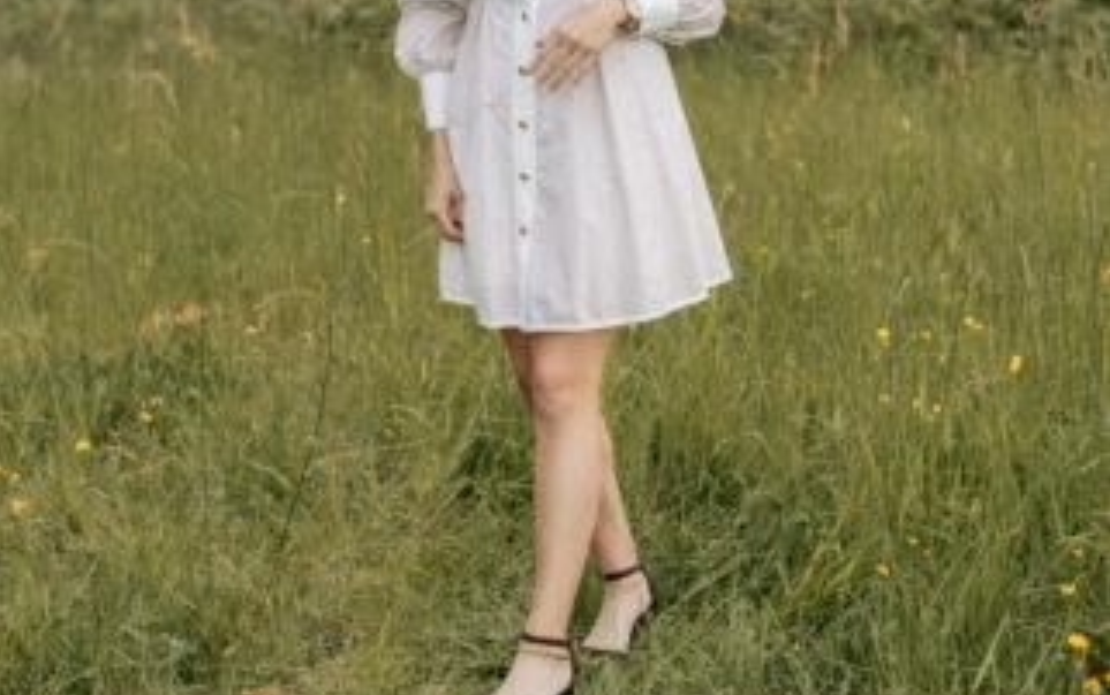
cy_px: 33
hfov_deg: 26.8
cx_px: 553
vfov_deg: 16.7
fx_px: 2331
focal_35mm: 77
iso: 500
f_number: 2.5
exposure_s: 1/800
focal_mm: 50
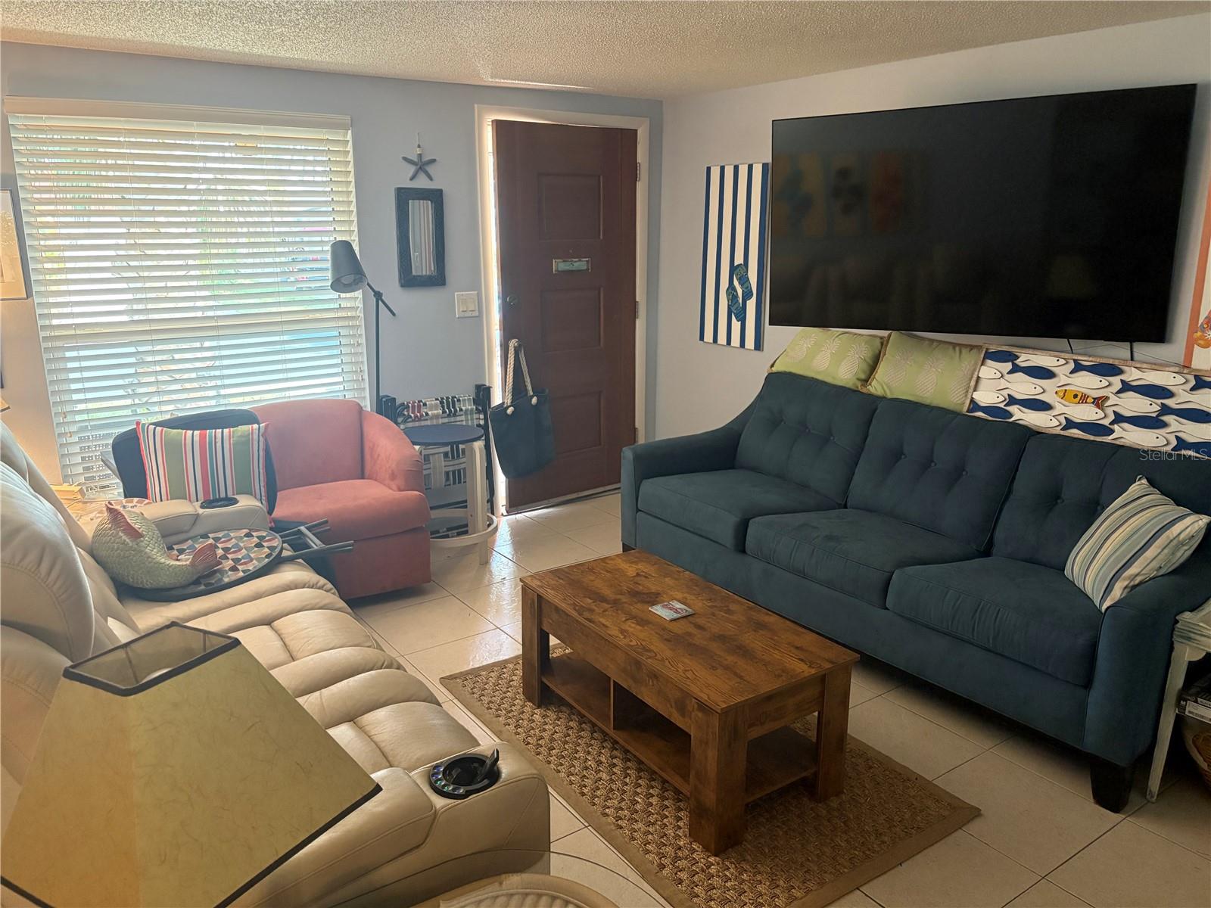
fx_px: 910
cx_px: 606
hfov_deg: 67.3
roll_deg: +0.9
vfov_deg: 53.1
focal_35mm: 26
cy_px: 454
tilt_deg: -13.9
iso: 400
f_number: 1.6
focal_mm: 5.96
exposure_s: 1/60
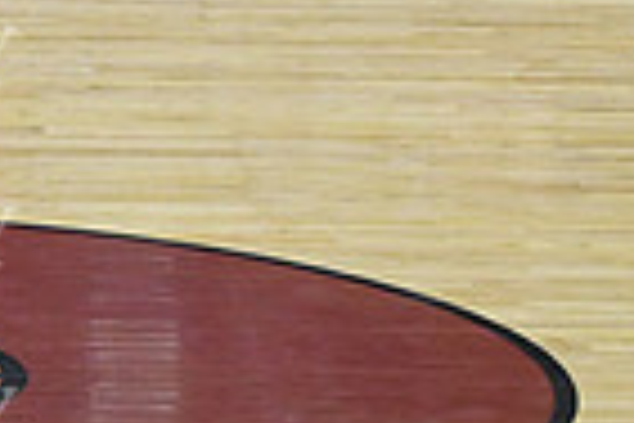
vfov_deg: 3.2
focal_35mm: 432
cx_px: -634
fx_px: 7607
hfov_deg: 4.7
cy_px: 146
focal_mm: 70
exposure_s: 1/500
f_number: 4
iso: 5000
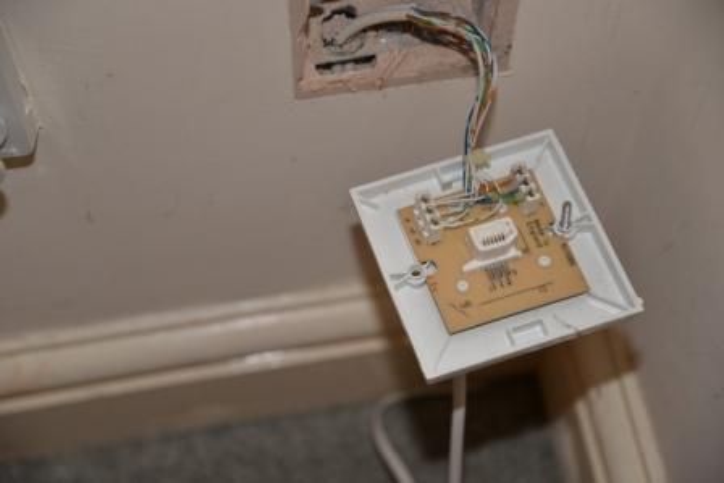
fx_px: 1710
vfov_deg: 16.1
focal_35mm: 85
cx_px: 362
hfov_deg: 23.9
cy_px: 242
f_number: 4.5
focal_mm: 85
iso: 800
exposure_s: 1/60
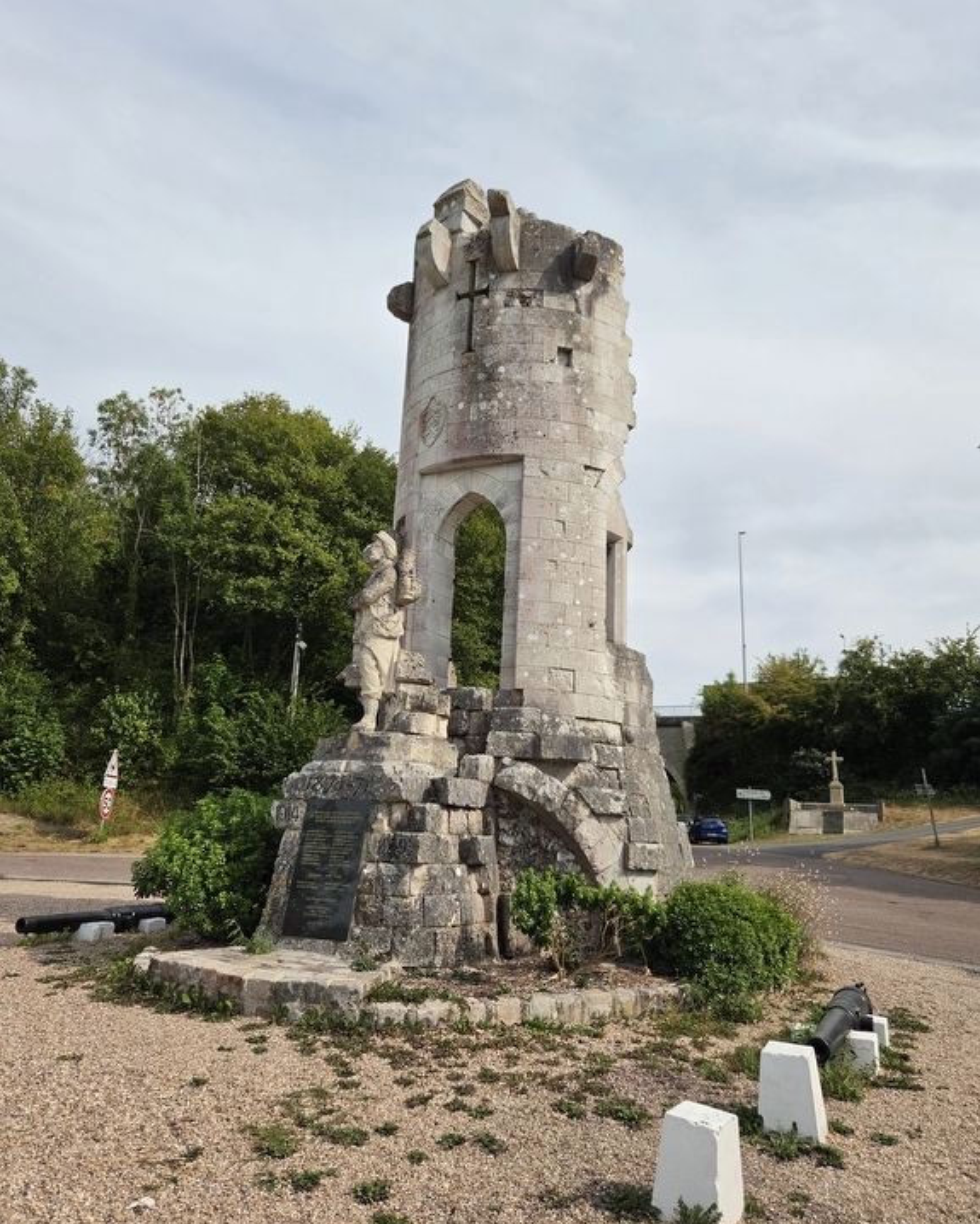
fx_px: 906
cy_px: 557
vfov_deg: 67.9
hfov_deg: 56.8
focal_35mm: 25
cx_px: 510
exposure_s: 1/5259
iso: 80
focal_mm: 5.4
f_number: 1.8
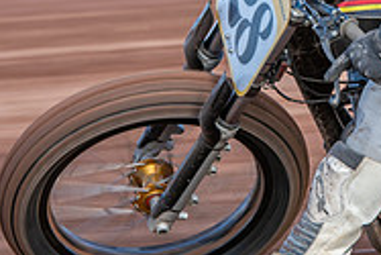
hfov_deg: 3.7
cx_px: 347
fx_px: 5973
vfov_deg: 2.4
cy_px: 35
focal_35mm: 564
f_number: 5.6
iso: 140
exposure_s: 1/200
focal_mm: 160
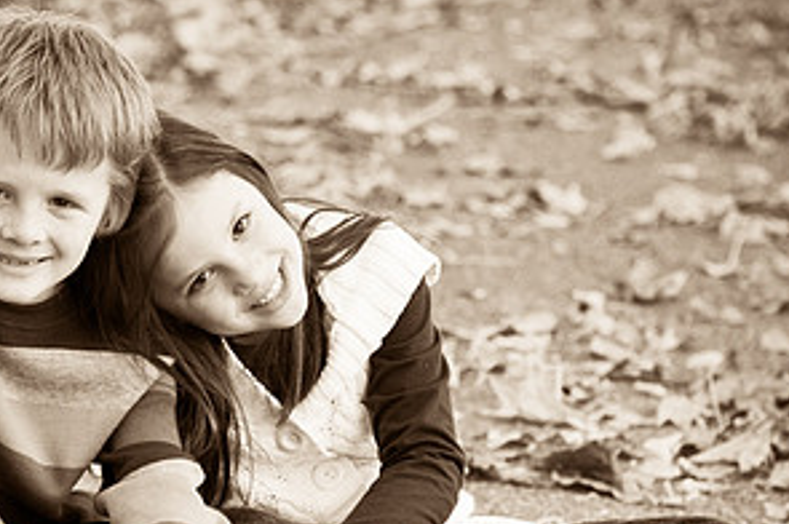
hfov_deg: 5.8
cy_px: 416
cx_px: 278
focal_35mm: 354
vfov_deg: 3.9
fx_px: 7750
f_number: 4.5
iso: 640
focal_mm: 120
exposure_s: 1/125
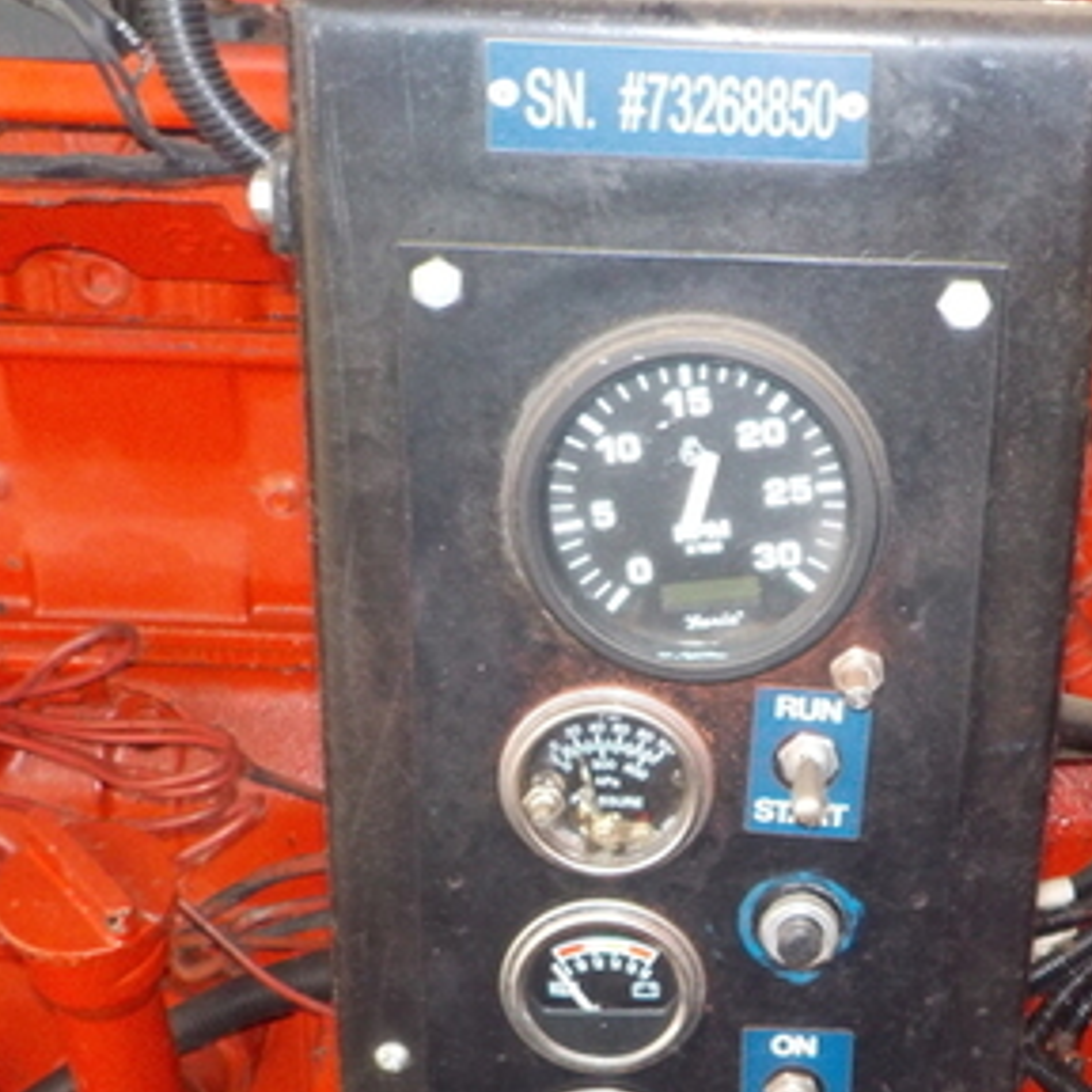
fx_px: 2106
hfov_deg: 28.9
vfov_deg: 28.9
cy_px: 739
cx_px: 728
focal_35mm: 59
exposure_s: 1/30
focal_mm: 4.1
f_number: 3.3
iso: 200
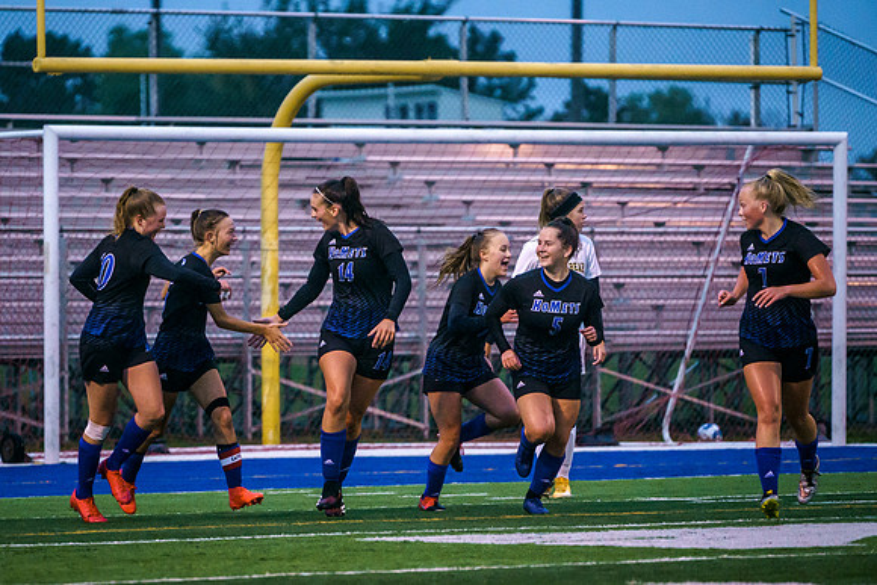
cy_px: 331
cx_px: 327
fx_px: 7140
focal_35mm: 293
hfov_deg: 7.0
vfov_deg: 4.7
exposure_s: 1/800
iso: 6400
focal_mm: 200
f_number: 4
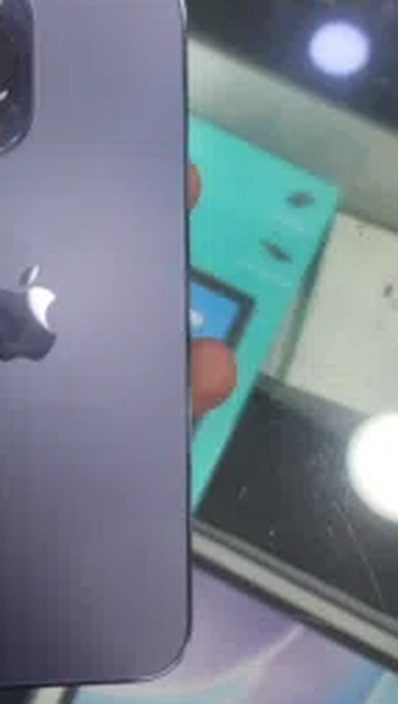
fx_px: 804
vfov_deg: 46.8
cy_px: 253
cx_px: 8
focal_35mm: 43
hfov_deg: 26.5
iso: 32
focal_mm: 7
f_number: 1.8
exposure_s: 1/100
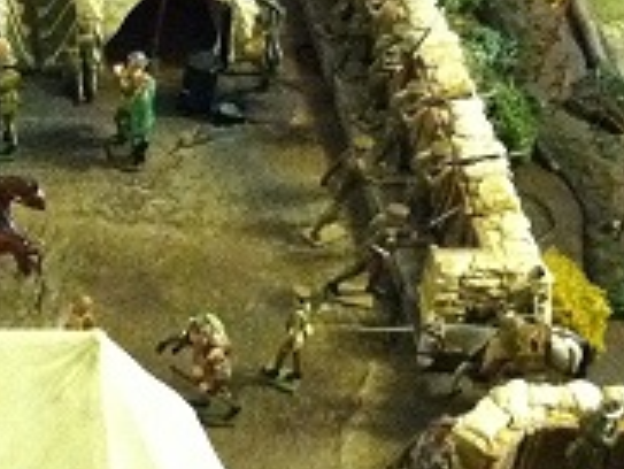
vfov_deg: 11.7
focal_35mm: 125
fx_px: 2255
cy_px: 469
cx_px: -183
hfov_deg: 15.1
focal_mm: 3.85
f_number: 2.8
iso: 1000
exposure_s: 1/15
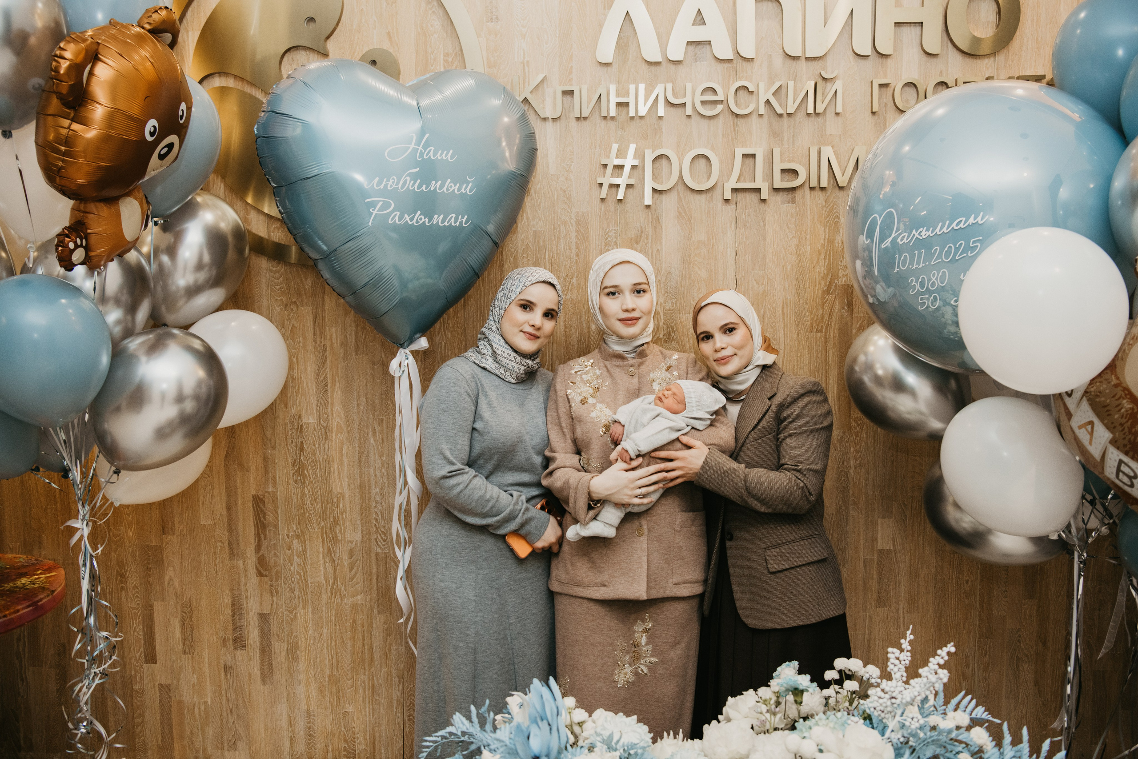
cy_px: 380
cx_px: 569
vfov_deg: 41.1
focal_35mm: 32
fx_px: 1012
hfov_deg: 58.7
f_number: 4
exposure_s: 1/160
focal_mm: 32
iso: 640
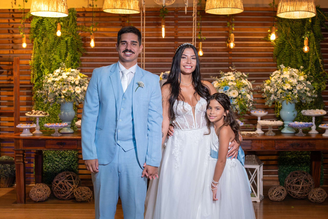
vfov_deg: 25.5
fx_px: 483
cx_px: 162
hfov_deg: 37.5
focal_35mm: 53
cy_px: 109
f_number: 2.8
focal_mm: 35
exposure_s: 1/400
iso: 2500
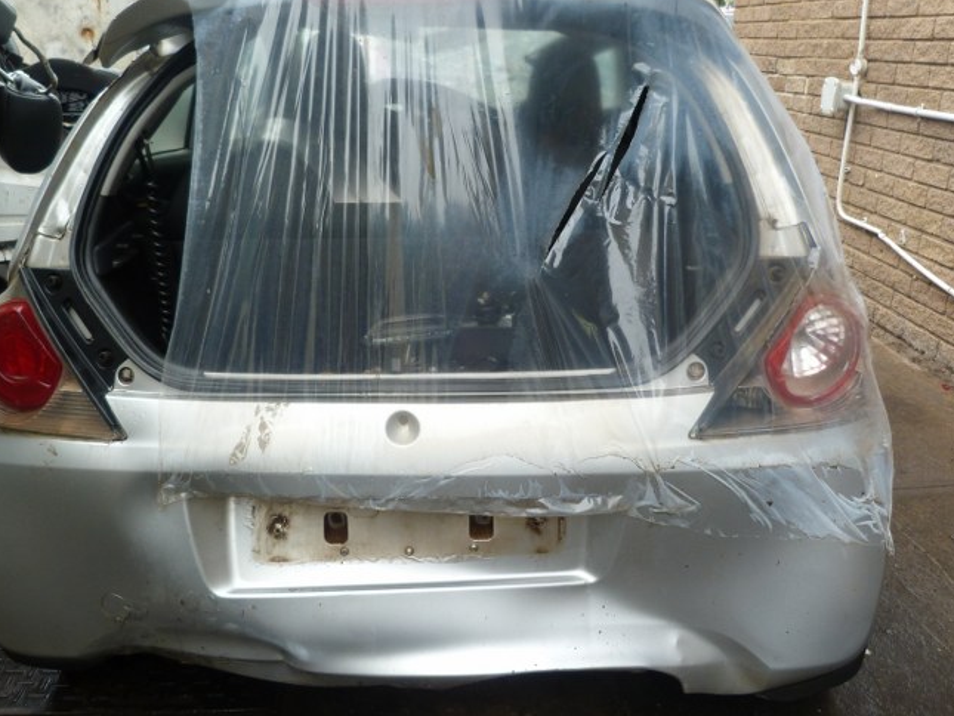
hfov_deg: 58.3
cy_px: 333
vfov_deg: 45.4
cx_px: 466
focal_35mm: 31
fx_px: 855
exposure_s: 1/60
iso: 100
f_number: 2.8
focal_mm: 4.5
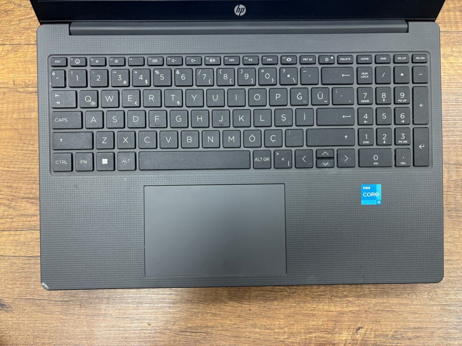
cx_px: 231
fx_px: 347
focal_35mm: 26
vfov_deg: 53.1
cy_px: 173
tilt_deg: -72.4
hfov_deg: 67.3
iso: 250
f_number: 1.6
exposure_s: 1/50
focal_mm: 5.96
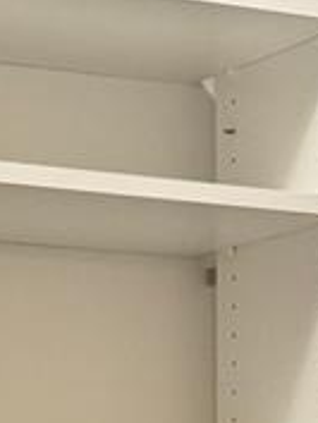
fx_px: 1994
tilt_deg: -9.4
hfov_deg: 9.1
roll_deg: +0.7
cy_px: 858
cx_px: 263
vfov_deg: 11.0
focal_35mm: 163
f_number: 1.78
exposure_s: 1/60
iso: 125
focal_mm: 6.76
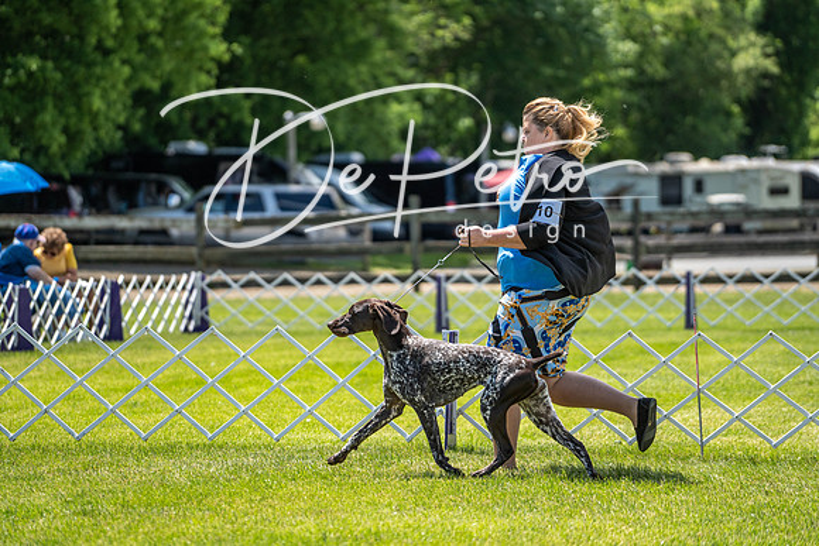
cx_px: 410
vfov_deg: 7.3
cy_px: 273
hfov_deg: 10.9
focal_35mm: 189
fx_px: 4301
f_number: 4
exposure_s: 1/3200
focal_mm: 189
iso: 800
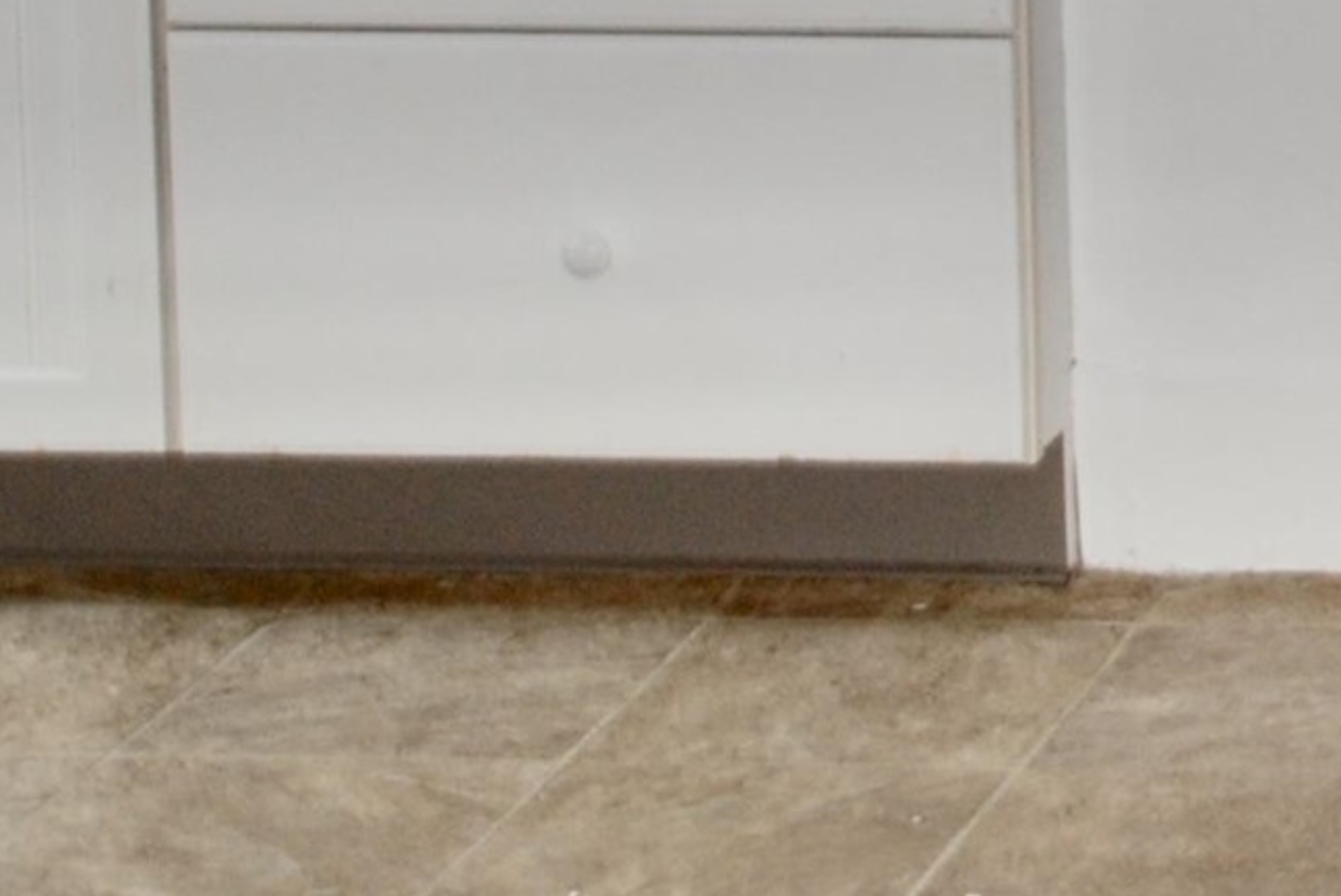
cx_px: 2299
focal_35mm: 185
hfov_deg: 10.5
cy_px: -770
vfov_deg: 7.2
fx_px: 6896
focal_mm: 26
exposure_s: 1/60
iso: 200
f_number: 4
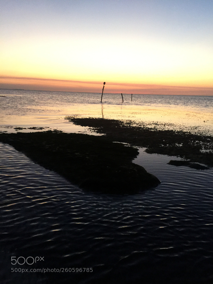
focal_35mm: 29
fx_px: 238
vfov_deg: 61.7
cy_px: 142
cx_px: 106
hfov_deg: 48.2
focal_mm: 4.15
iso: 80
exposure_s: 1/15
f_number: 2.2
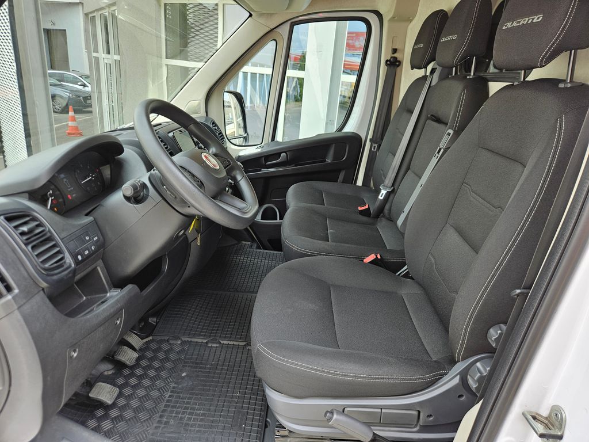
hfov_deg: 73.9
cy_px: 221
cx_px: 294
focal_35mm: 23
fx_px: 391
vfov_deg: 58.9
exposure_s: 1/180
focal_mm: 5.4
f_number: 1.8
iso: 32
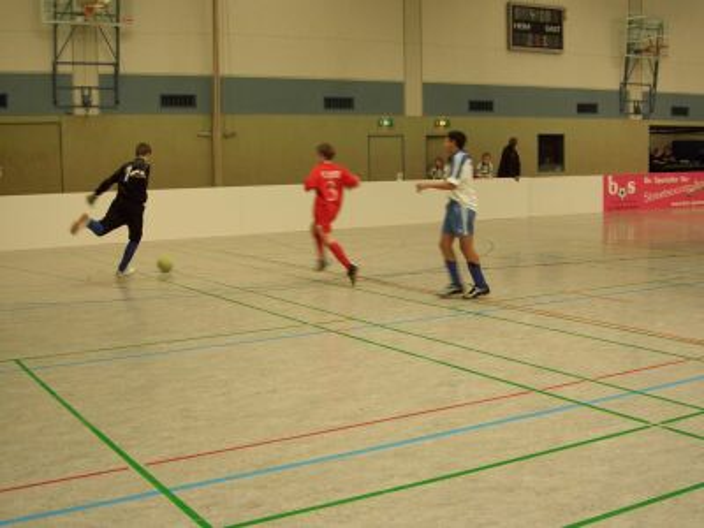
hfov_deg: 42.9
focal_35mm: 44
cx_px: 352
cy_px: 264
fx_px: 895
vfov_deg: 32.9
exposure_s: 1/80
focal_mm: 9.2
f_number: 3
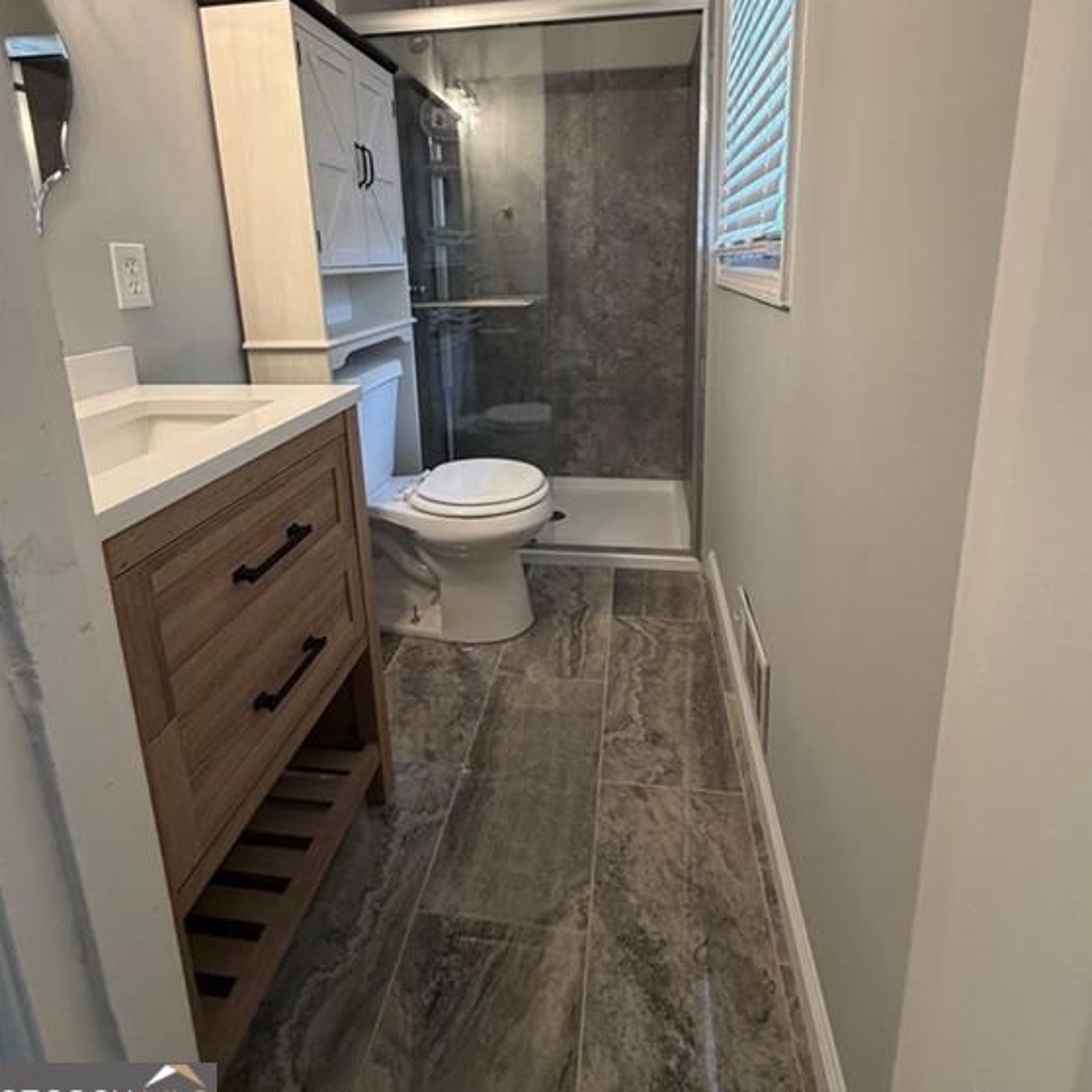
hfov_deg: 84.0
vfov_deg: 81.8
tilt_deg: -11.4
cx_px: 555
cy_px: 387
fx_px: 607
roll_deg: +0.5
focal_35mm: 17
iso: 320
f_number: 2.2
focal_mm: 2.22
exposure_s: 1/120
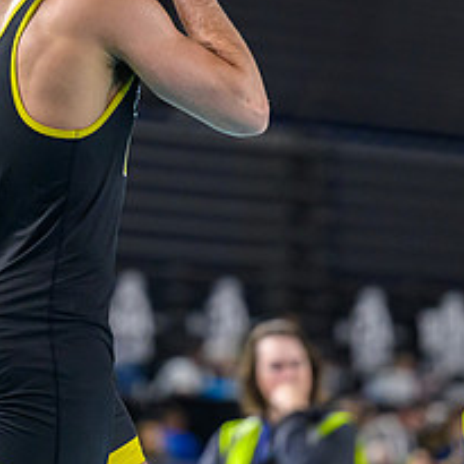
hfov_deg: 4.5
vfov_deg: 4.5
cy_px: 140
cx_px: 91
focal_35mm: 392
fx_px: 5945
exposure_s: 1/800
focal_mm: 125
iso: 3200
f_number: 2.8
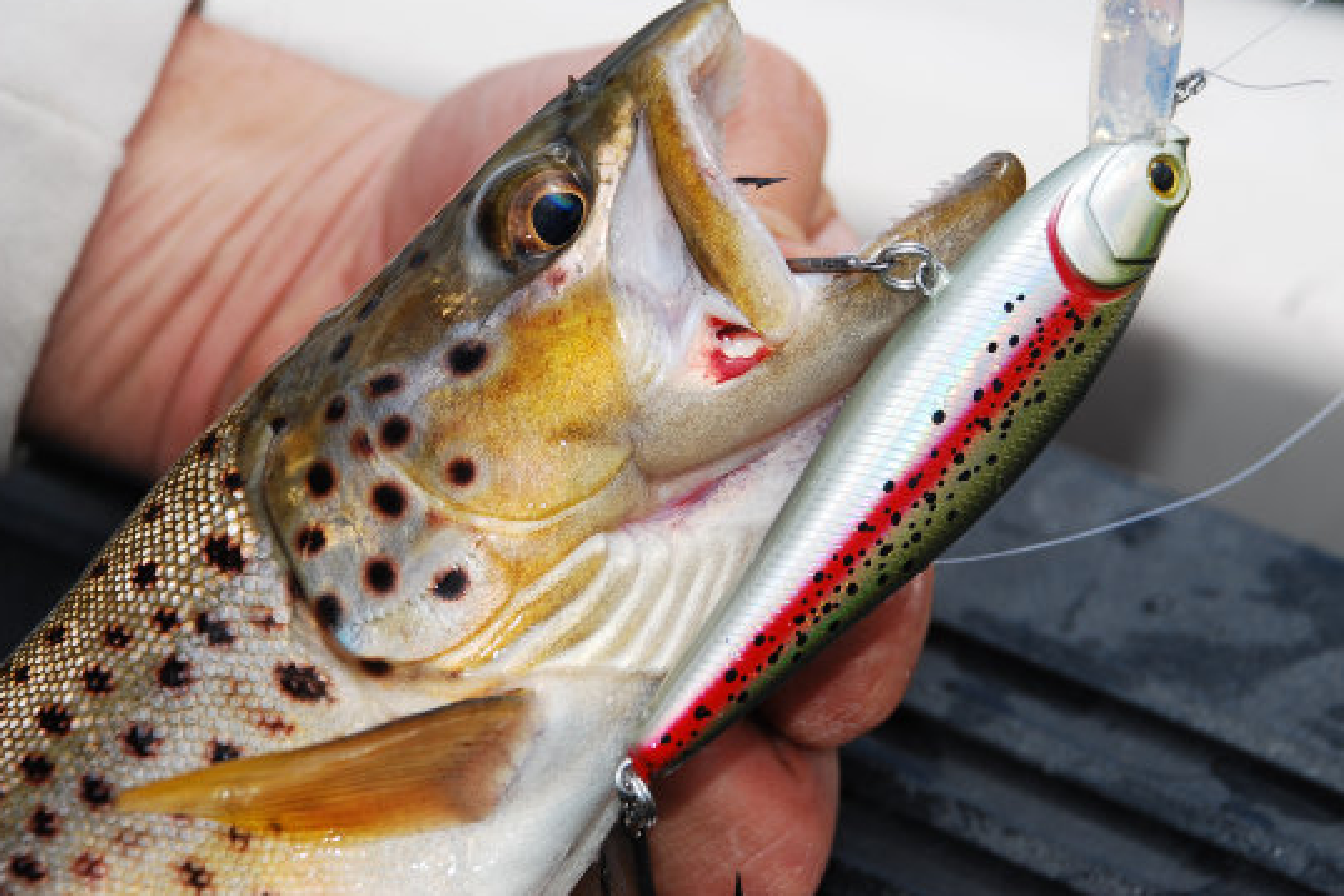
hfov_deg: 14.1
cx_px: 751
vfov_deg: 9.4
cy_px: 395
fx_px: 5434
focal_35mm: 146
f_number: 8
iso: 100
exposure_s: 1/200
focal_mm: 85
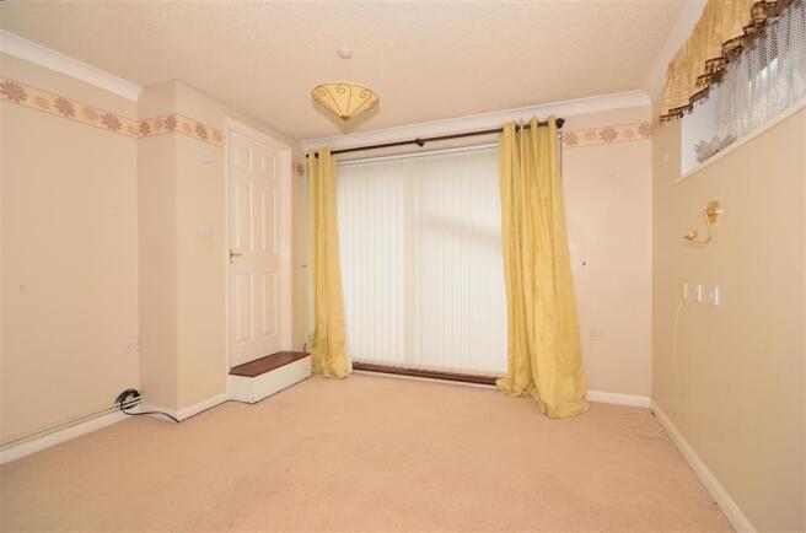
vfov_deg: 77.0
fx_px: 335
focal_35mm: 15
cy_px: 266
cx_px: 403
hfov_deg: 100.5
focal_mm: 10
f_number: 9
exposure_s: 1/60
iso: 640
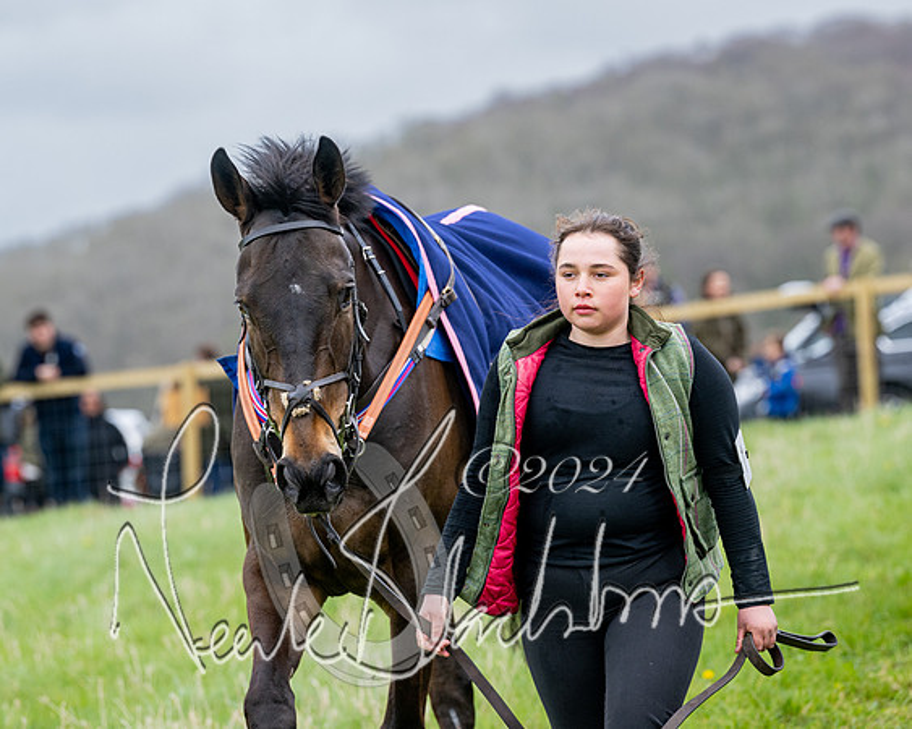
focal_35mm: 225
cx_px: 451
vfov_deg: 6.9
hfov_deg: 8.6
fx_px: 6079
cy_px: 314
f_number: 5
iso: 400
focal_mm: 175
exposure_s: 1/800
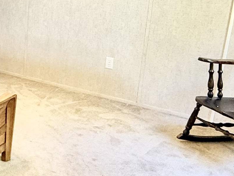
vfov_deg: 26.7
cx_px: -63
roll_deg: +0.9
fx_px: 365
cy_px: 44
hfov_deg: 29.3
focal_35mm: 54
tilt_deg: -13.1
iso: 250
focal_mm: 2.22
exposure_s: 1/60
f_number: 2.2
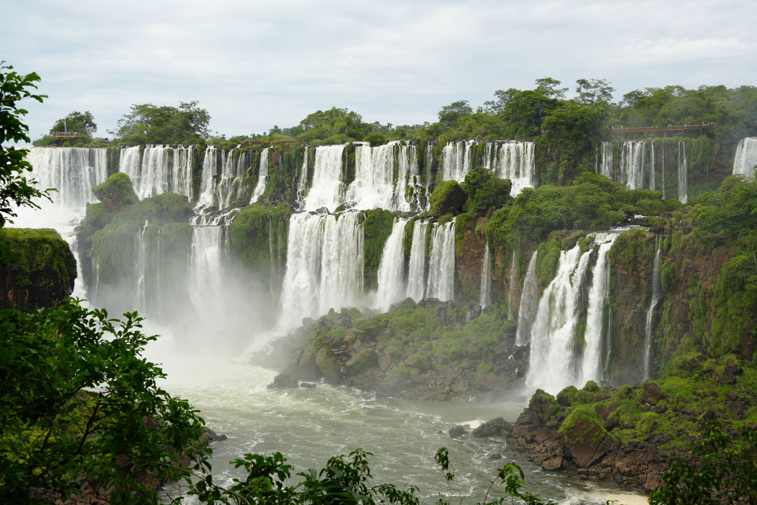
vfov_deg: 27.0
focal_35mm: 50
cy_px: 252
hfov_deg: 39.6
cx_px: 378
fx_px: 1051
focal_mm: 50
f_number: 10
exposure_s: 1/125
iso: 100
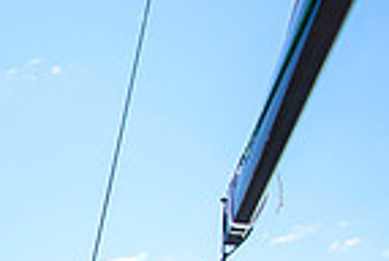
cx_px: -316
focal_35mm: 64
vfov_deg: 19.6
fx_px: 693
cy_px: 344
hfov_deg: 21.0
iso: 500
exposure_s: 1/1600
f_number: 5.6
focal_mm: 15
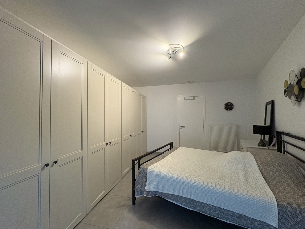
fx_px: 123
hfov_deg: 102.1
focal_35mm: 14
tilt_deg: +2.1
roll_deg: +1.2
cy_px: 114
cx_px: 152
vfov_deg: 85.7
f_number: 2.2
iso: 320
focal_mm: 2.22
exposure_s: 1/50
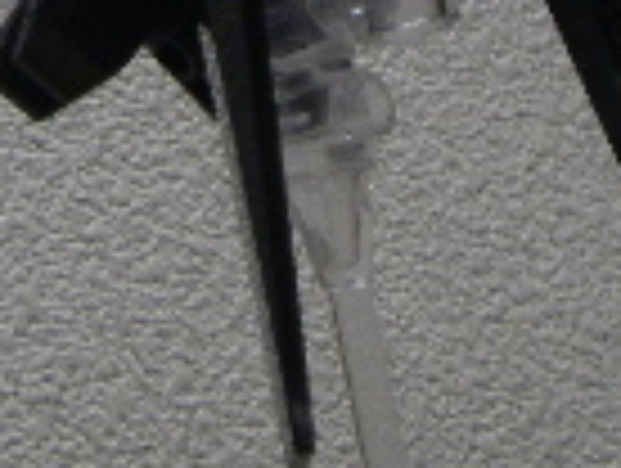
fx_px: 3163
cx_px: 130
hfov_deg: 11.2
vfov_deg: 8.0
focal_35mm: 176
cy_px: -536
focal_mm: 6.3
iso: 160
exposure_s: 1/20
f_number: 3.3
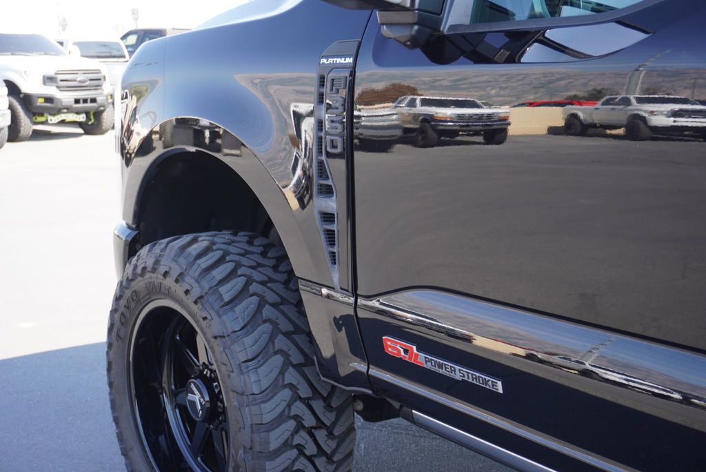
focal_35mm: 44
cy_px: 236
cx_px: 353
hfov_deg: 44.9
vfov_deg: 30.9
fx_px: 854
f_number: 5
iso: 100
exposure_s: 1/80
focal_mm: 29
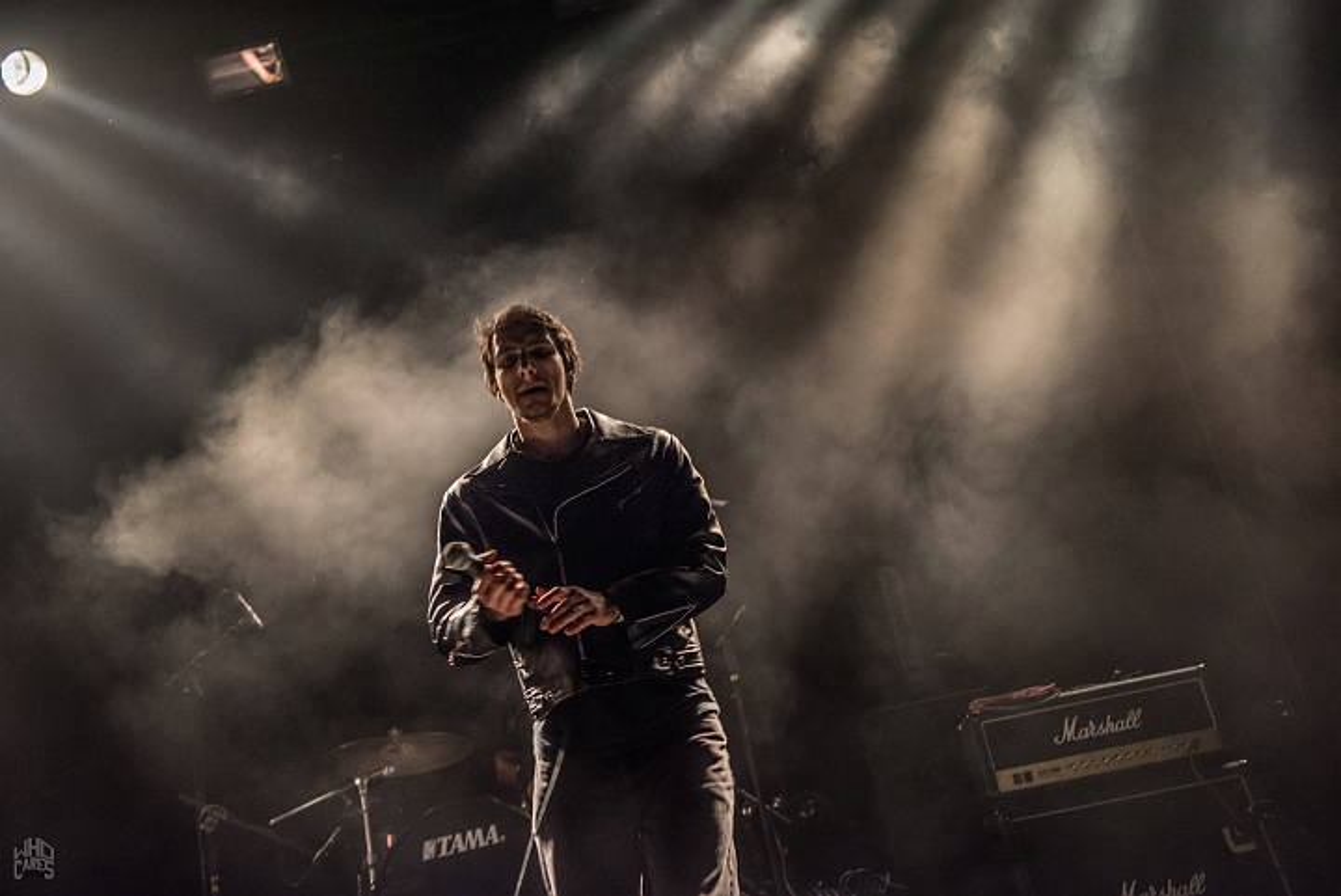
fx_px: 1565
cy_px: 448
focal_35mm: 42
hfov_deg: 46.4
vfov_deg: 31.9
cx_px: 670
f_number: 2.8
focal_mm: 42
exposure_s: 1/100
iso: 2500
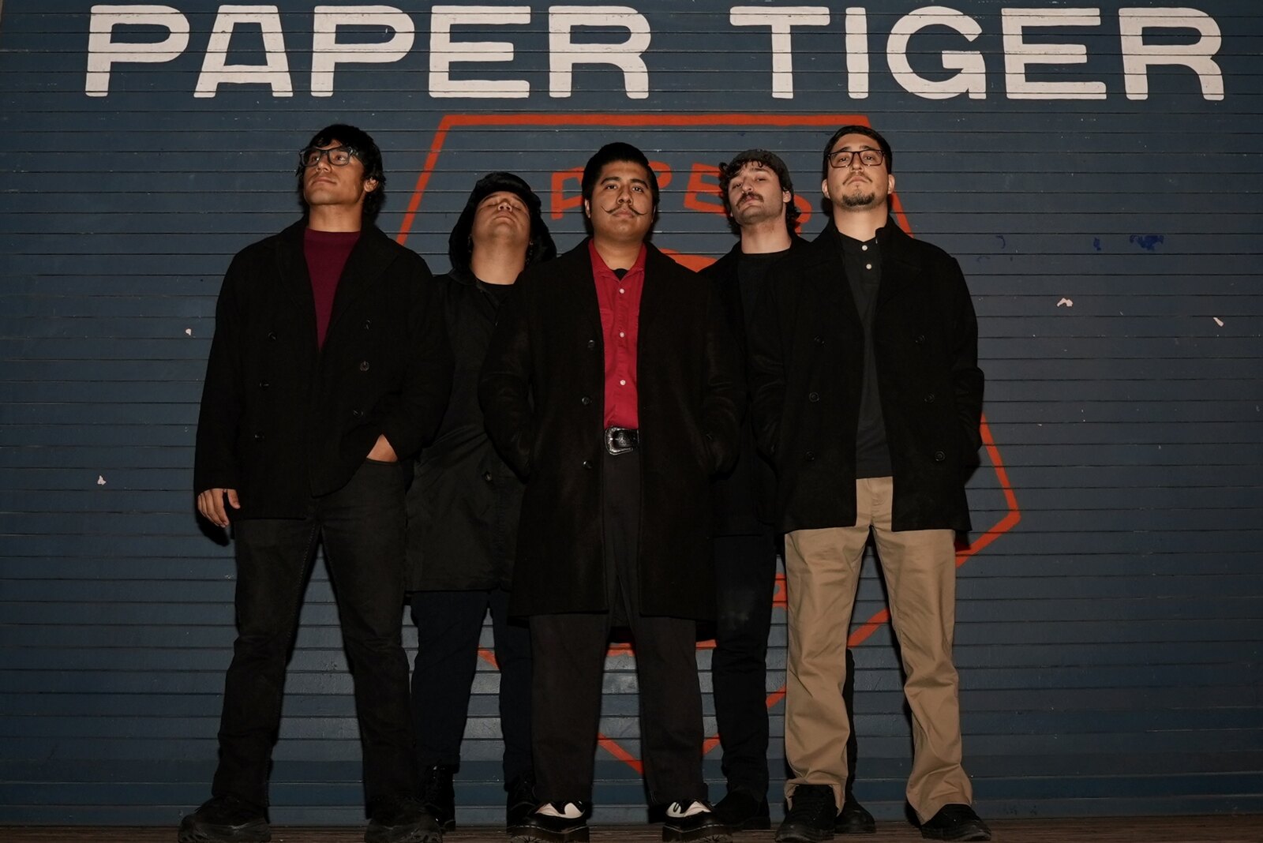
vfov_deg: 31.9
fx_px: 1474
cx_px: 632
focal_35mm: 42
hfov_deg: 46.4
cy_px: 422
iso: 640
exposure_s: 1/100
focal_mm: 28
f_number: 2.8
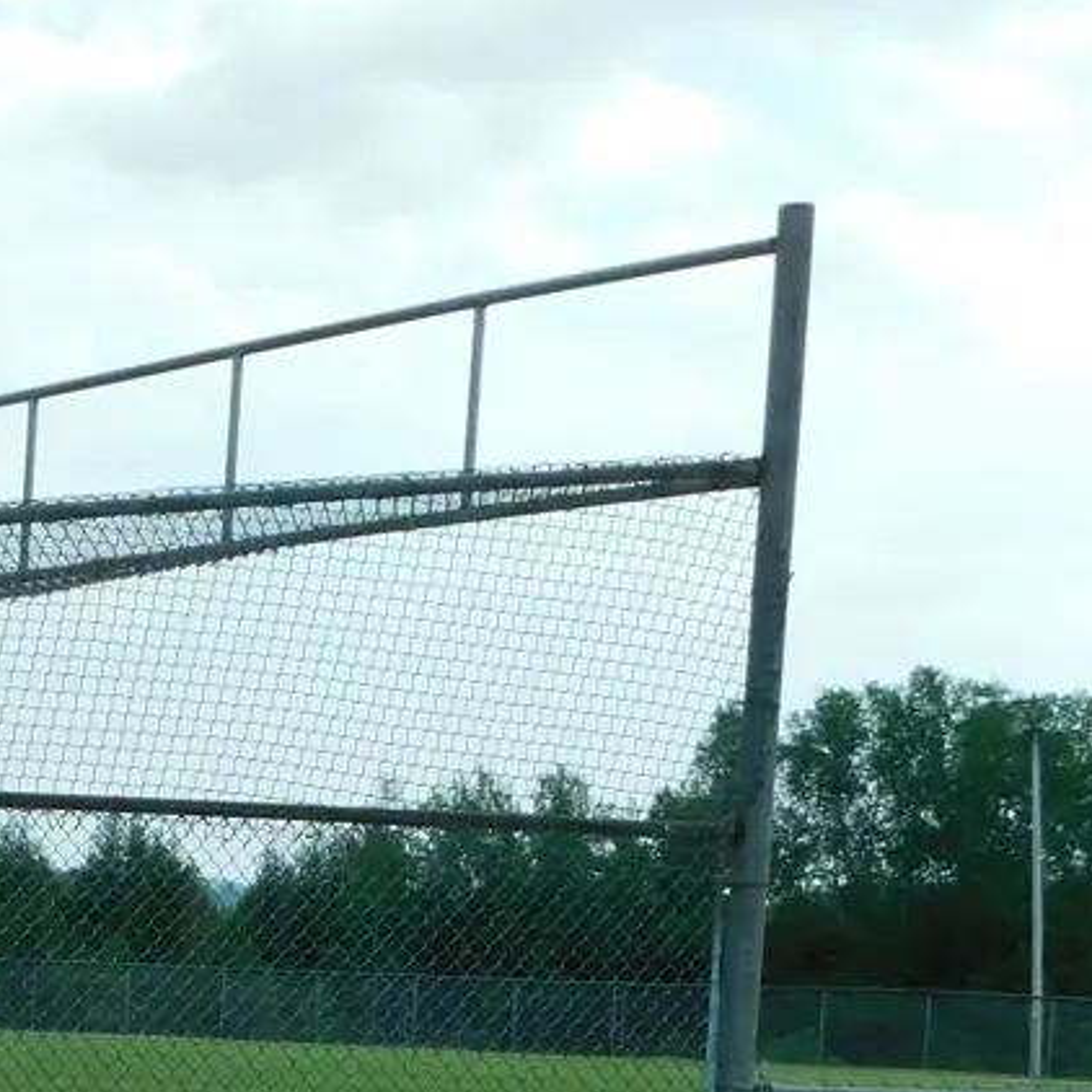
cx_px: -303
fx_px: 2748
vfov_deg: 21.5
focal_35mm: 77
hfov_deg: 20.6
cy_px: 1133
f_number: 3
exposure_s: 1/1250
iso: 125
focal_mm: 4
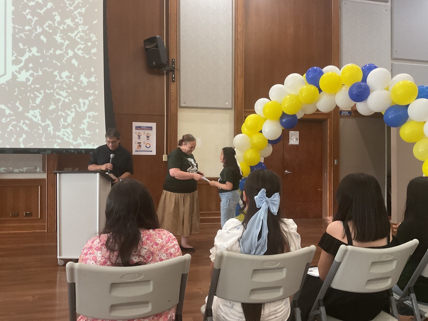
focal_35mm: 29
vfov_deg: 48.2
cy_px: 160
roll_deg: +0.2
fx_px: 359
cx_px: 214
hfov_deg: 61.7
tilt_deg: -0.5
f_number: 1.8
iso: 250
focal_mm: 3
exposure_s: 1/30
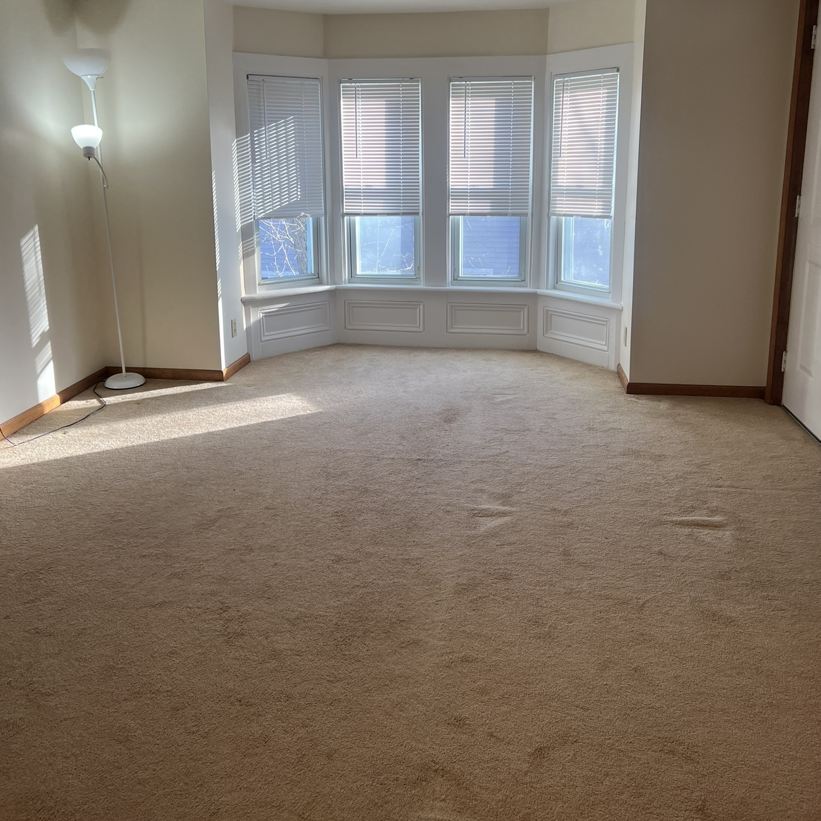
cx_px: 413
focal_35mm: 31
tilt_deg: -11.7
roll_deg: +1.7
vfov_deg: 52.1
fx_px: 832
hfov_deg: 52.5
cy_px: 316
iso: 40
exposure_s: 1/174
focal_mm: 5.7
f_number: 1.5
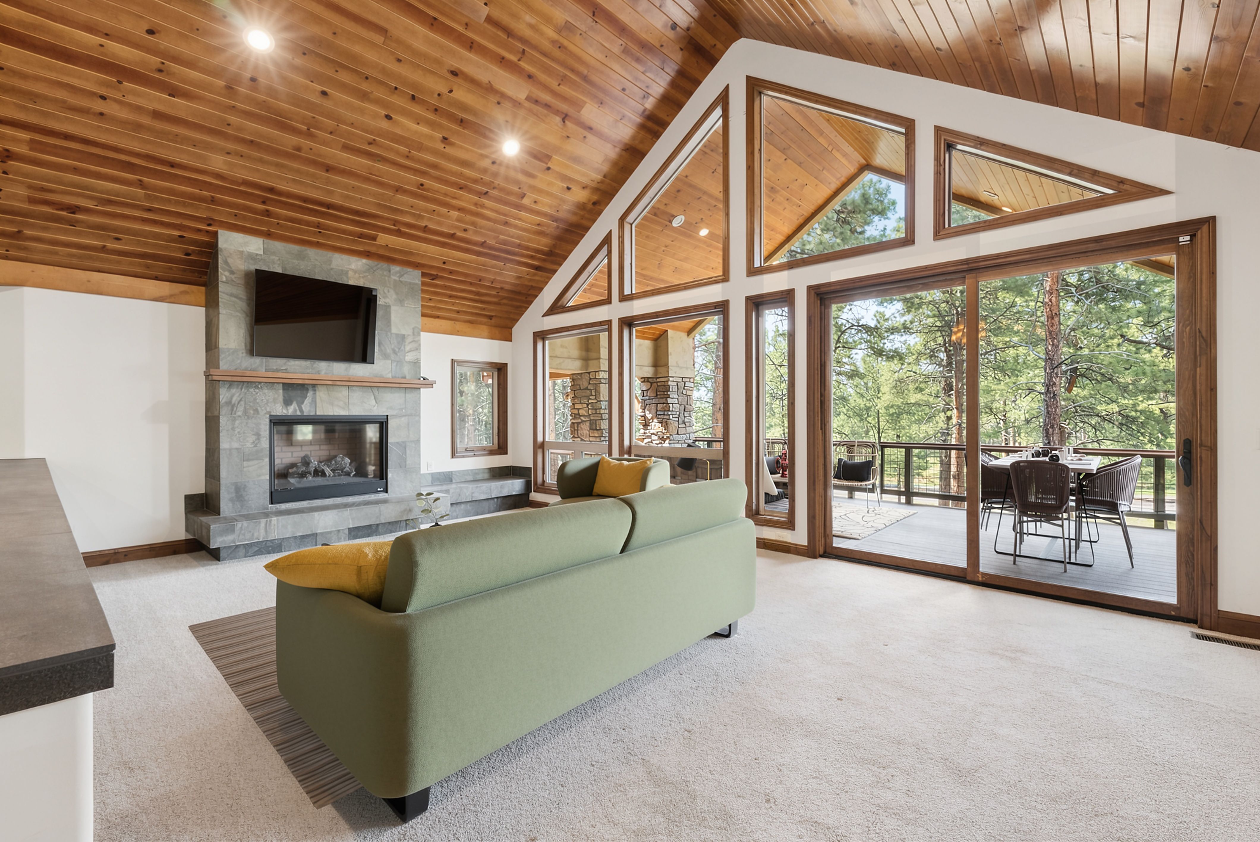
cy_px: 421
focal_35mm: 15
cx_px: 630
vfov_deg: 77.4
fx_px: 525
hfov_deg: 100.4
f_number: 9
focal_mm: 15
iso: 1000
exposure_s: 1/30
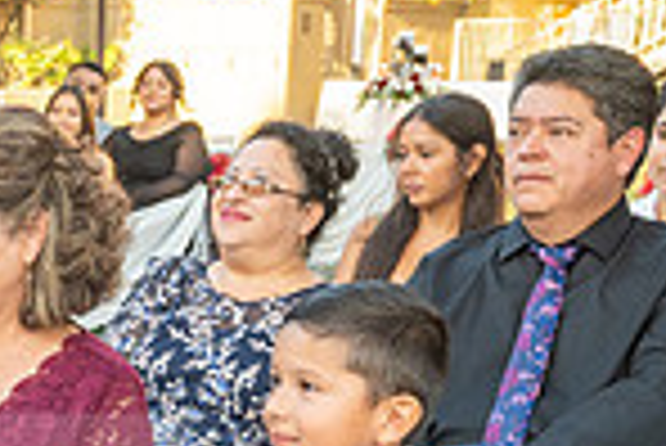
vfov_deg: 14.2
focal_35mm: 94
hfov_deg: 20.0
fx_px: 1741
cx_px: -189
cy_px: 520
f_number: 7.1
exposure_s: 1/200
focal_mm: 24
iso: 500
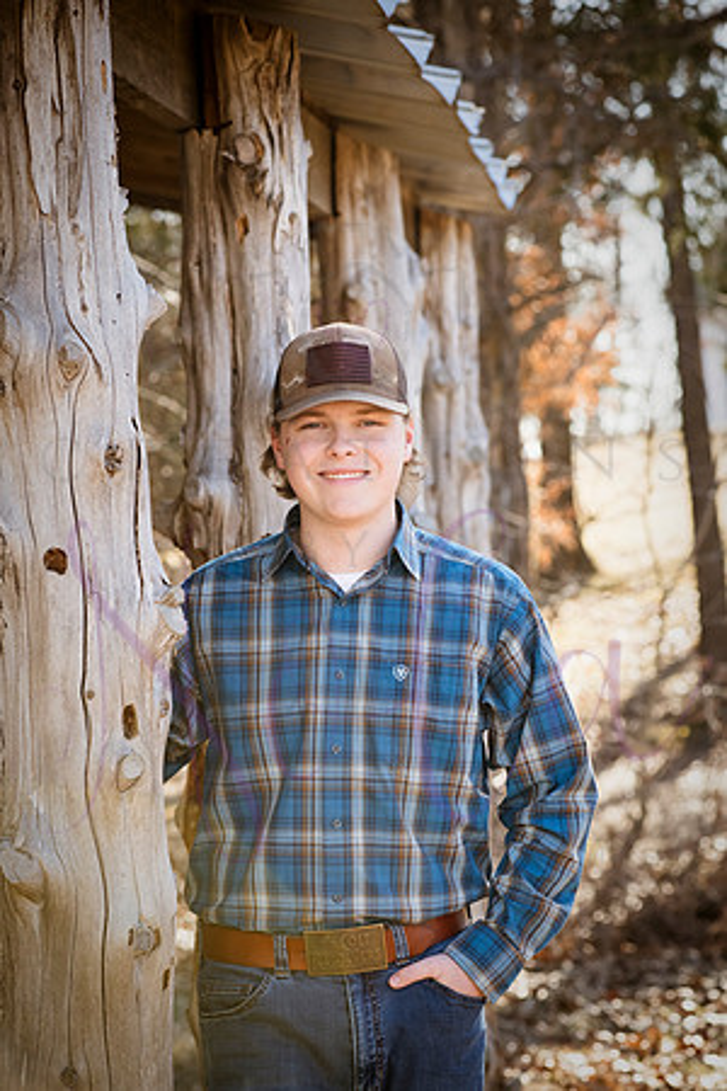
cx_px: 364
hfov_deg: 13.0
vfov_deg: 19.5
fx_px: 3180
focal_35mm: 105
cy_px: 546
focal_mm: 105
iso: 800
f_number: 6.3
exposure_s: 1/800
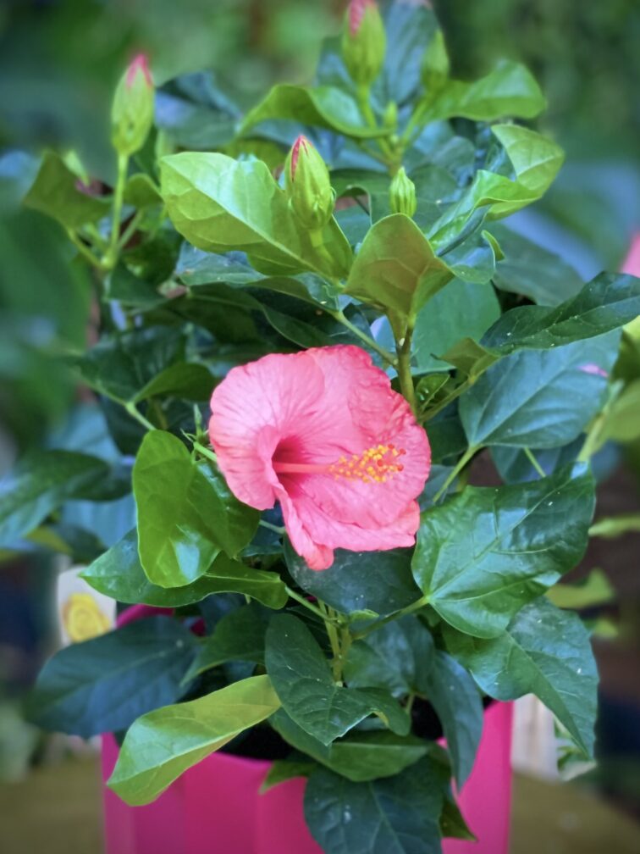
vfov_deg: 36.8
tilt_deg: -26.6
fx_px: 1282
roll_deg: -1.3
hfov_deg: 28.0
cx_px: 320
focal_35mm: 52
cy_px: 427
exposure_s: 1/79
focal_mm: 6
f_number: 2
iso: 250
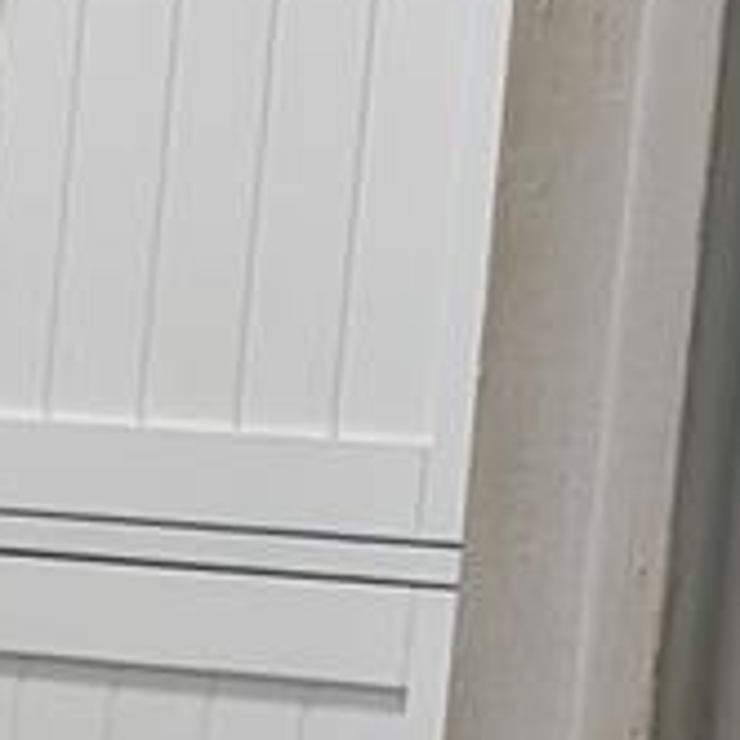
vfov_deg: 8.8
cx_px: -1326
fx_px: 4765
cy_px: 932
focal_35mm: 197
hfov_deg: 7.9
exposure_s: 1/122
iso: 22
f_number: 1.68
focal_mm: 6.9
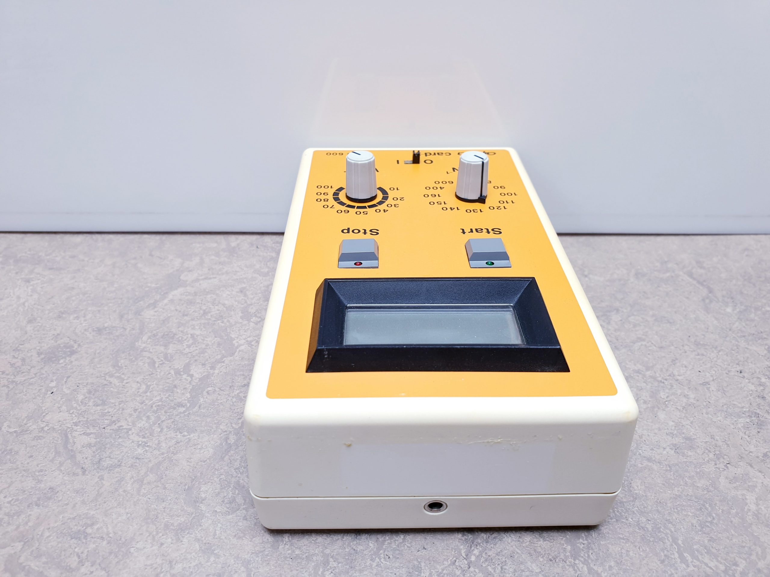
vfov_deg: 53.1
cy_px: 288
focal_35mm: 26
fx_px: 578
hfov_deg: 67.3
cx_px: 385
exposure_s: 1/50
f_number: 2.4
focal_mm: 4.3
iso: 64
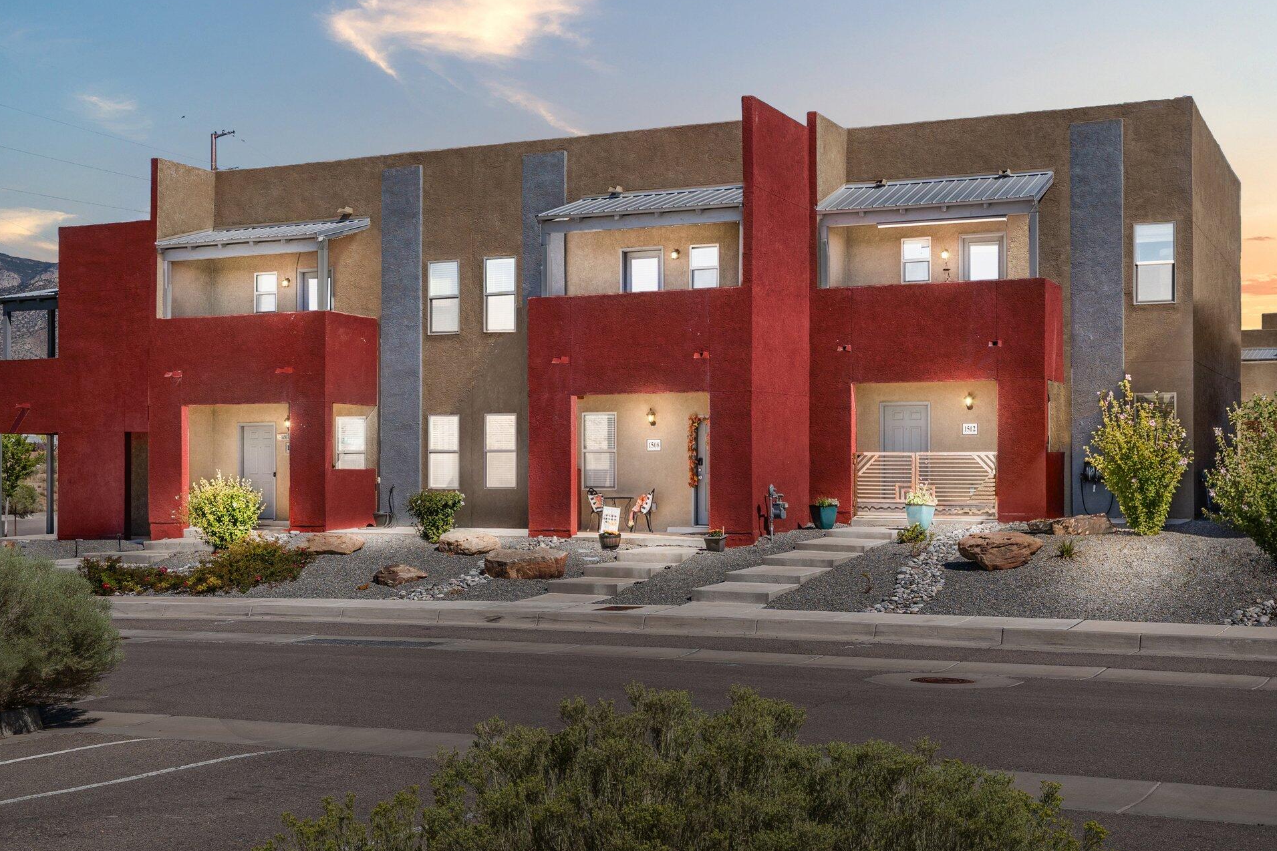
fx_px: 1596
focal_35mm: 45
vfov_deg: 29.9
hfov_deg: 43.6
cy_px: 416
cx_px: 595
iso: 160
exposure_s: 1/100
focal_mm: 28
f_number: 9
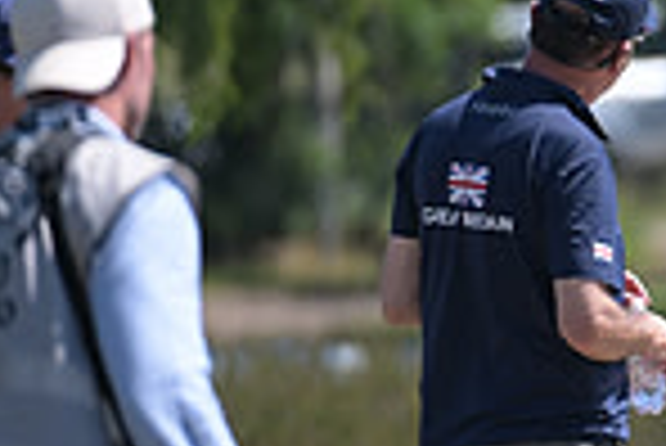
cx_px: 1296
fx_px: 27629
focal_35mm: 1492
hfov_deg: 1.4
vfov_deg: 0.9
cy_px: 237
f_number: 5
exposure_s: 1/1250
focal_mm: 380
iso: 320
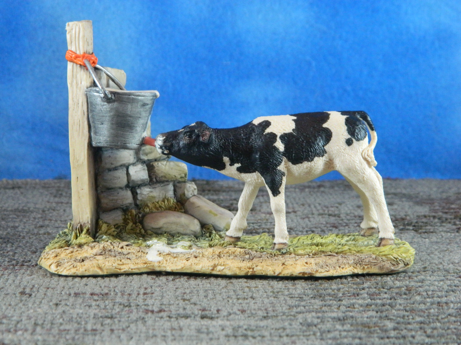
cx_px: 230
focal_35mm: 84
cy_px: 172
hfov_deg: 23.3
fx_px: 1119
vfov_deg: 17.6
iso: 400
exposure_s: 1/30
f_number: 4.2
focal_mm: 15.1
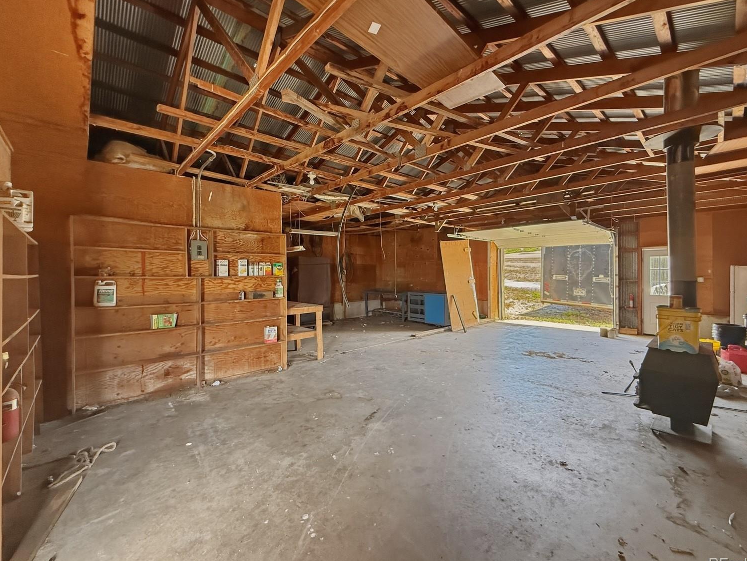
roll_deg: +0.6
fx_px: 324
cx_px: 390
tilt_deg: +1.3
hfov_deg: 98.1
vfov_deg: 81.7
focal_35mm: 15
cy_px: 273
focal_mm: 2.2
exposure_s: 1/99
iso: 250
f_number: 2.2
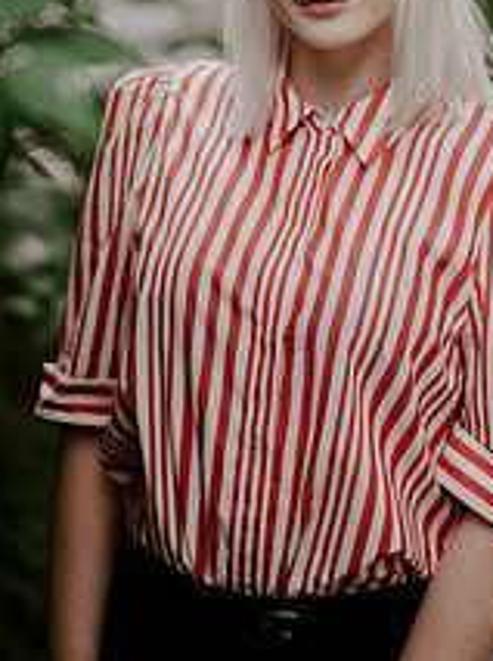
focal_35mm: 118
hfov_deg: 12.5
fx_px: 2248
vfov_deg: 16.3
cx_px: 211
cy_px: -19
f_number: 1.4
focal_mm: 58
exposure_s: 1/250
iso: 800
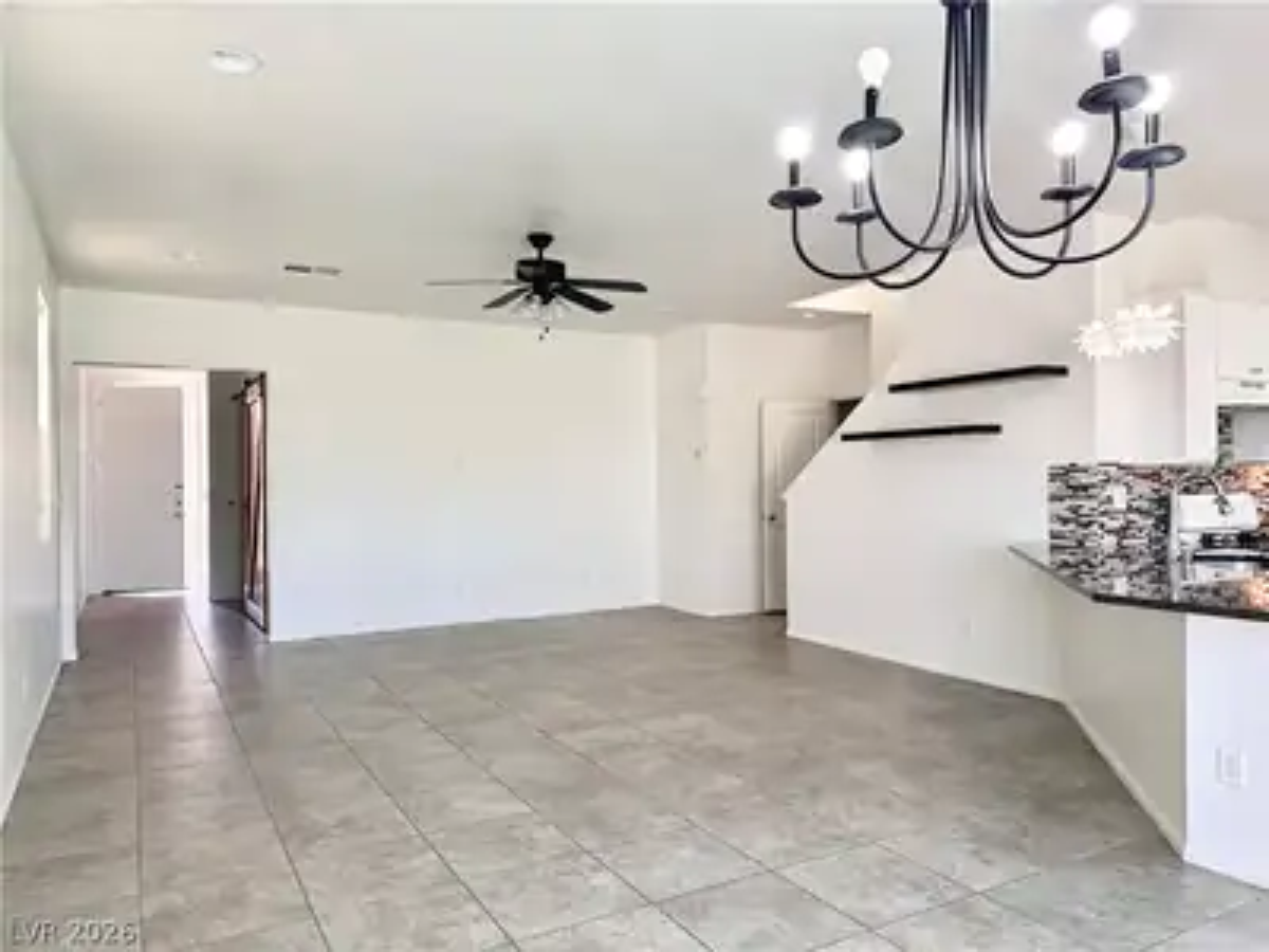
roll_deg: +0.2
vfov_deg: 56.8
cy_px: 476
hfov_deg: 71.6
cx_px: 634
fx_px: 880
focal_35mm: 24
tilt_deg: -0.6
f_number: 1.78
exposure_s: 1/120
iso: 200
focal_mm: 6.86
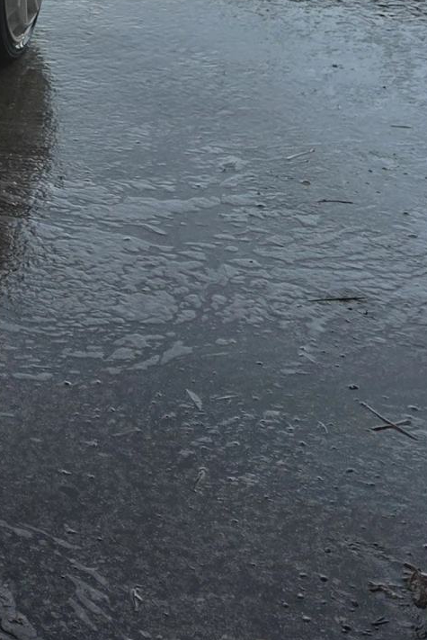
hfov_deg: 13.9
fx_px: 1529
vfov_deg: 22.2
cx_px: -380
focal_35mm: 86
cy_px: -84
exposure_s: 1/3418
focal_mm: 6.3
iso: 80
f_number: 1.7
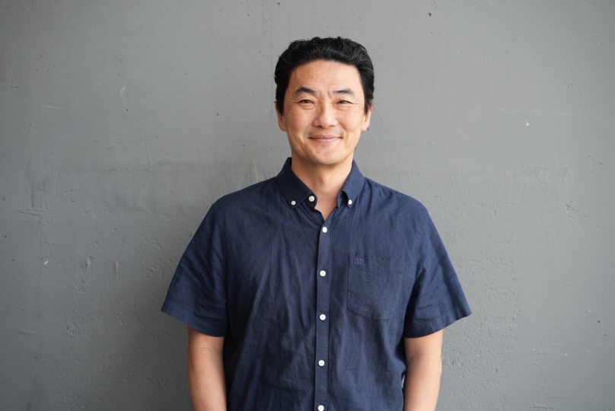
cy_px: 206
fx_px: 1197
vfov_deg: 19.5
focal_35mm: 70
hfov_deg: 28.8
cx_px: 308
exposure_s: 1/250
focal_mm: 70
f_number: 4
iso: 160
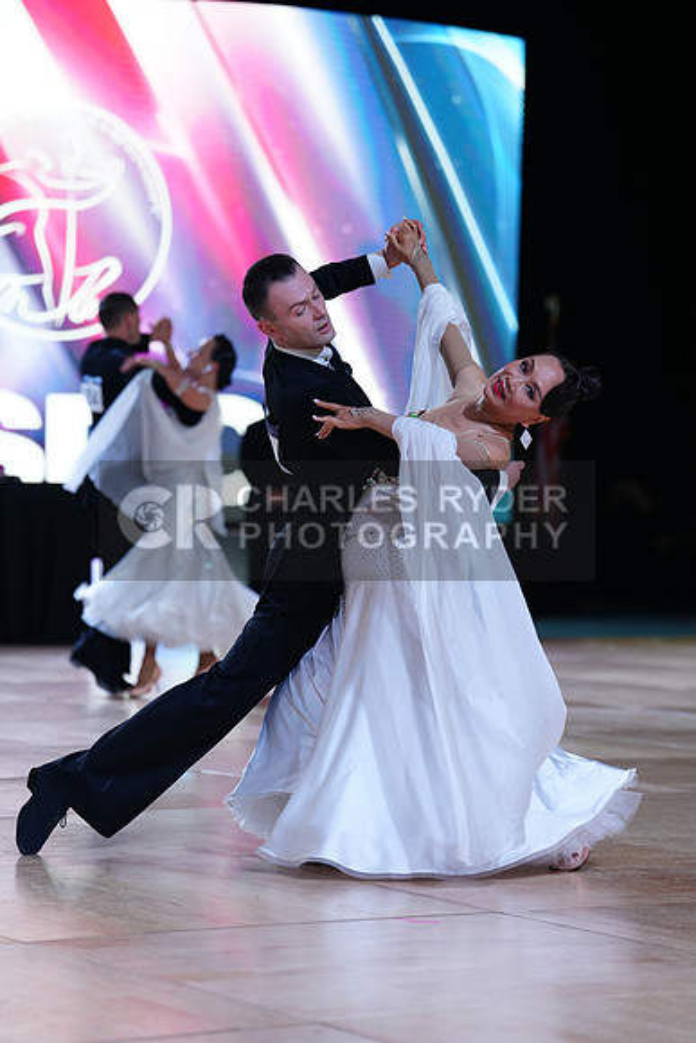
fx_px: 3217
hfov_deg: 12.3
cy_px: 522
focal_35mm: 111
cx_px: 348
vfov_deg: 18.4
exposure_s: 1/500
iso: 500
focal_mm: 111
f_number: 2.8
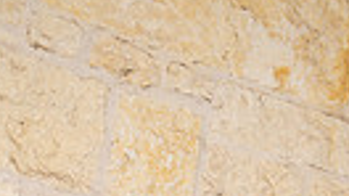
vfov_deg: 9.9
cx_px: 190
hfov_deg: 21.4
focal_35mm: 100
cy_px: 535
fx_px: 925
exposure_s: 1/250
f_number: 5
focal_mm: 28
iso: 100
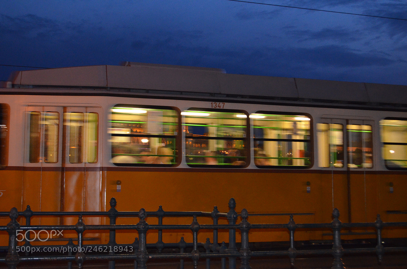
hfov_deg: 41.2
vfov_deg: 27.9
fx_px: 541
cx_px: 204
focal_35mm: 48
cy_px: 134
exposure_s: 1/60
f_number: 4.8
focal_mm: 32
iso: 3200
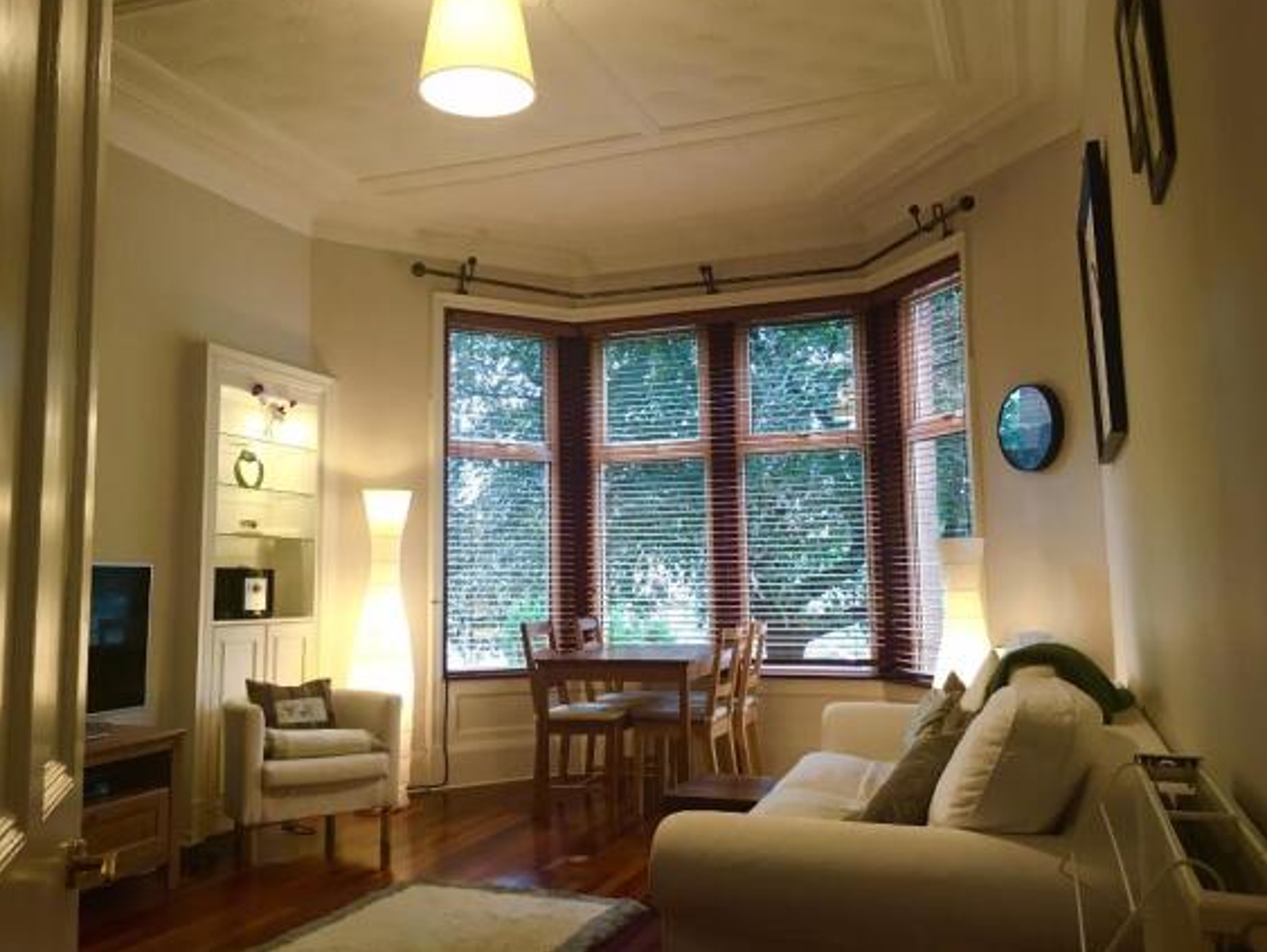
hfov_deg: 59.9
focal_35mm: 30
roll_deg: +0.3
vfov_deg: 46.8
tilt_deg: +6.2
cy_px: 462
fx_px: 1099
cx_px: 613
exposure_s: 1/33
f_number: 2.2
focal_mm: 4.15
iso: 100
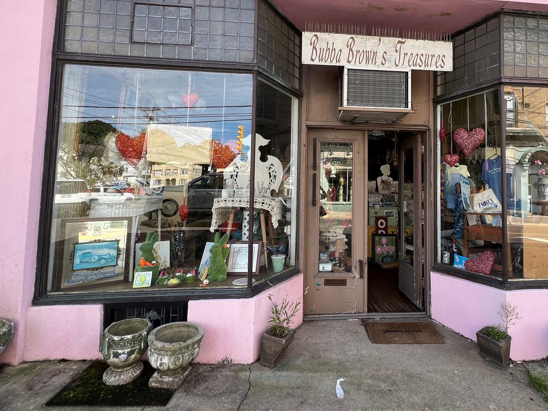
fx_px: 285
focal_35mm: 18
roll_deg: -0.8
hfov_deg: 86.2
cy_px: 167
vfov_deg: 70.9
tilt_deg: +3.6
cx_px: 339
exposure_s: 1/195
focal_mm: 1.57
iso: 32
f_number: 1.8
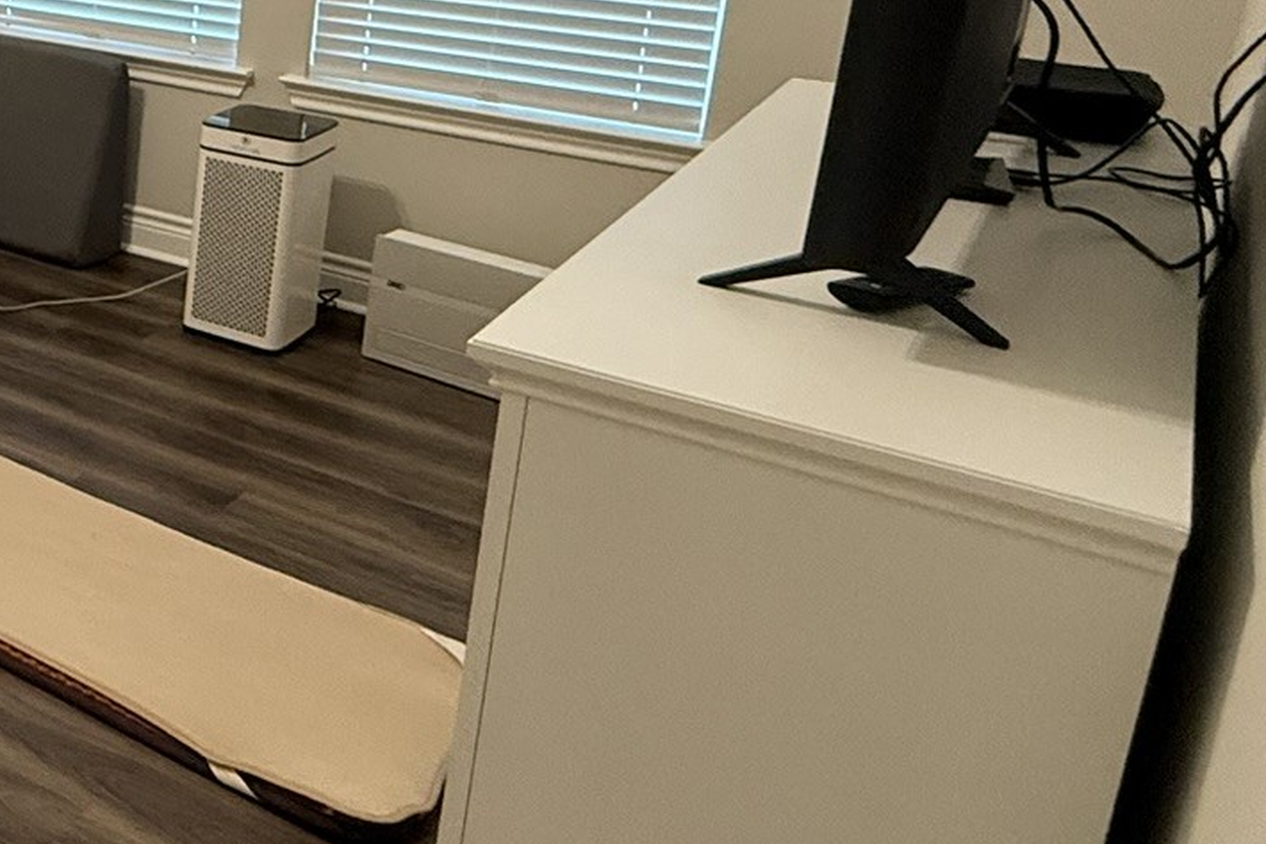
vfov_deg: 30.4
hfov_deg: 33.1
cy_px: 71
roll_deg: +0.0
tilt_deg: -12.9
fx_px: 1477
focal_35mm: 42
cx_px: -410
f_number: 2.2
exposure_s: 1/60
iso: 320
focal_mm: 2.22
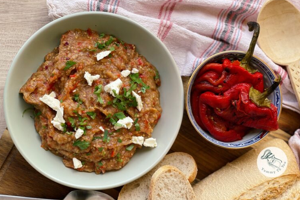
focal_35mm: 67
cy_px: 103
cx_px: 149
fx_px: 558
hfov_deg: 30.1
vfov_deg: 20.3
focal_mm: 7.5
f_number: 2.2
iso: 25
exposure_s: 1/121
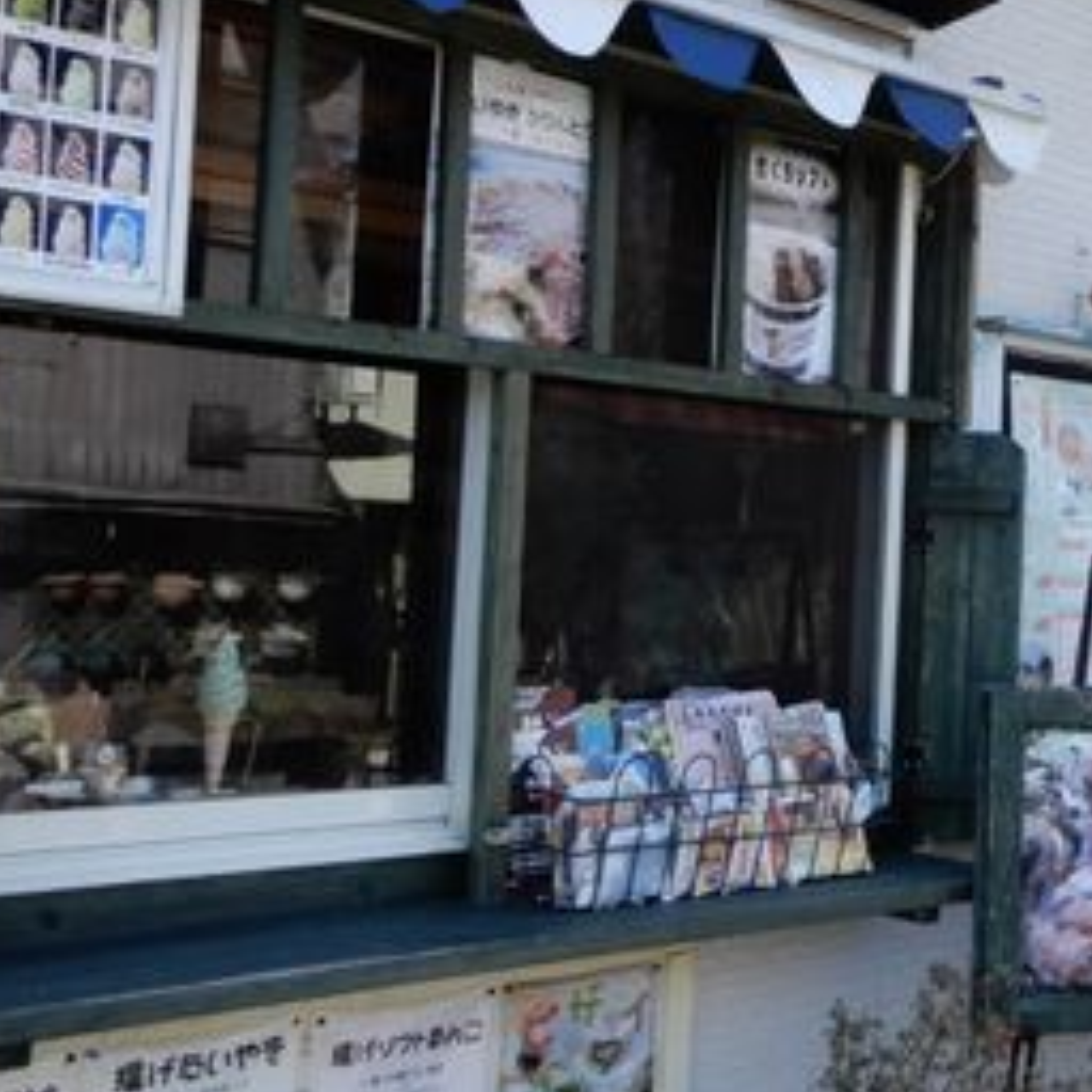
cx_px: 1169
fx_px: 2070
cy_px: 446
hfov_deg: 27.3
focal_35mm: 58
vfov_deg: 29.5
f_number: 3.4
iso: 200
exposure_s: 1/500
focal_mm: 4.3
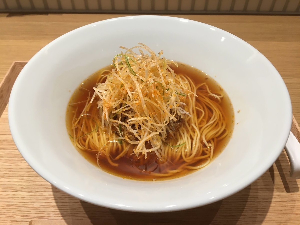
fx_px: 251
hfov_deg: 61.7
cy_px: 112
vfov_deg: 48.2
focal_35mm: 29
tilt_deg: -45.5
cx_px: 150
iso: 25
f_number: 2.2
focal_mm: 4.15
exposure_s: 1/30
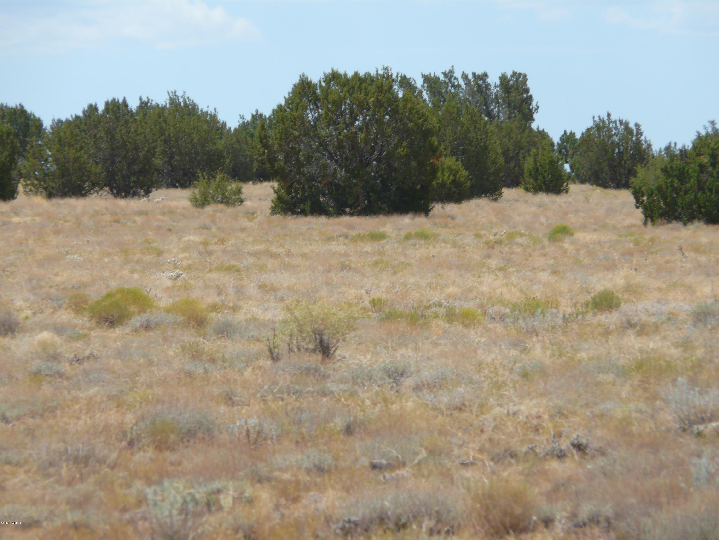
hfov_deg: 5.6
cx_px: 360
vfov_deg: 4.2
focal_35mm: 356
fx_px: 7394
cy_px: 270
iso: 100
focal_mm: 58.4
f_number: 4
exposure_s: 1/800
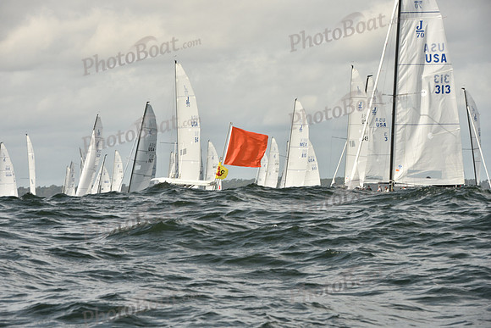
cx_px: 246
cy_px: 164
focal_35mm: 200
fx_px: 2728
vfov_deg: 6.9
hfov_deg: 10.3
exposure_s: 1/1250
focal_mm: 200
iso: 400
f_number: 8
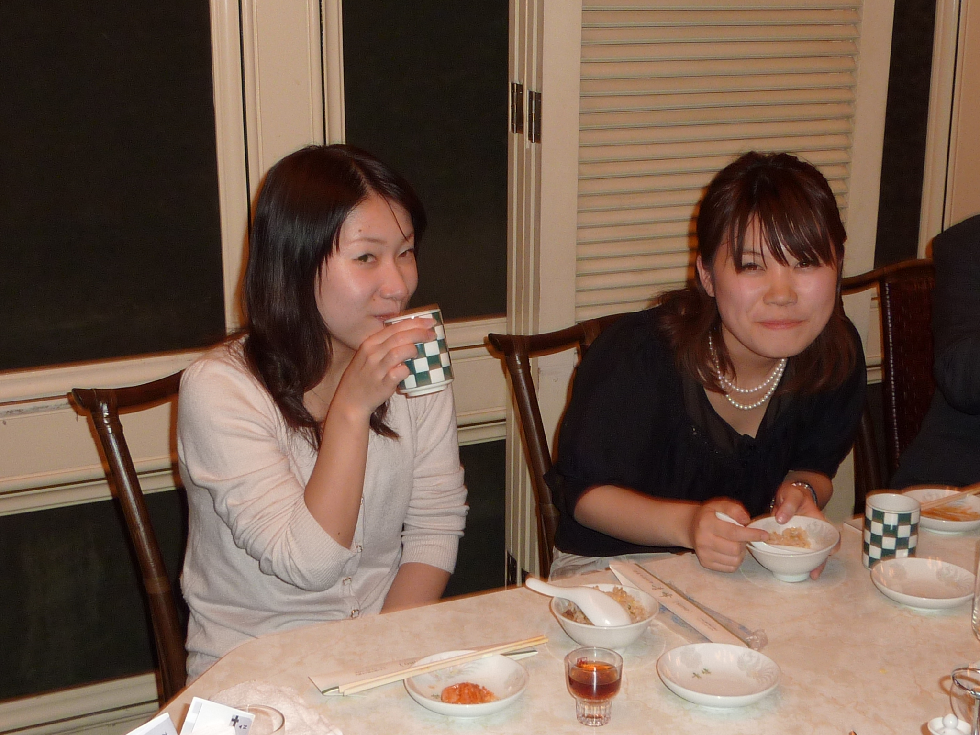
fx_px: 1444
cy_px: 368
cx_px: 490
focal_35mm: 51
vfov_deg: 28.6
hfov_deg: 37.5
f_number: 3.4
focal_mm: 4.7
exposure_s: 1/30
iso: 125
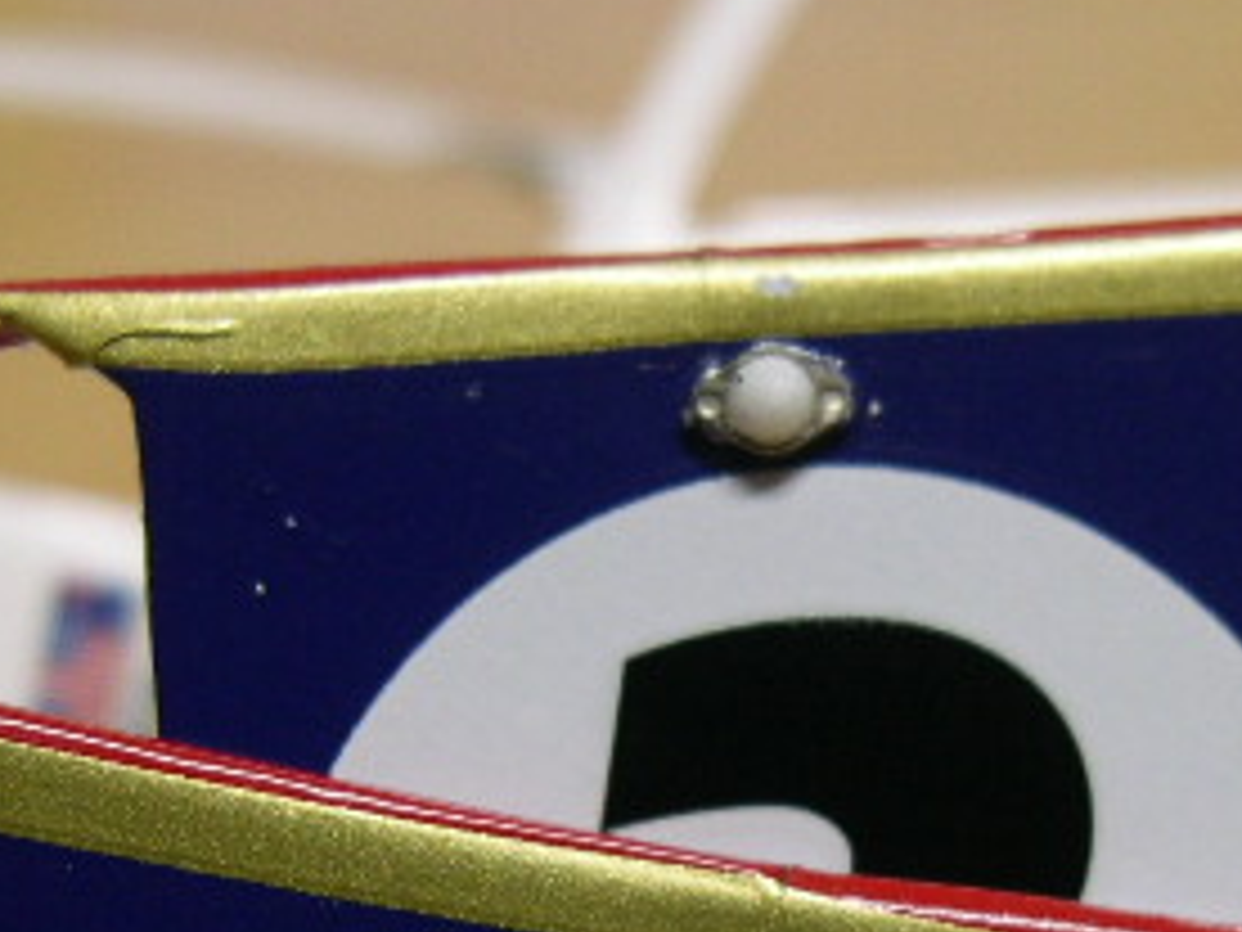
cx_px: 738
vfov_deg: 16.5
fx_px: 3157
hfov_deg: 22.2
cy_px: 864
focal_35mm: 88
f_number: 2.8
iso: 100
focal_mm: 8
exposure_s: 1/9.3
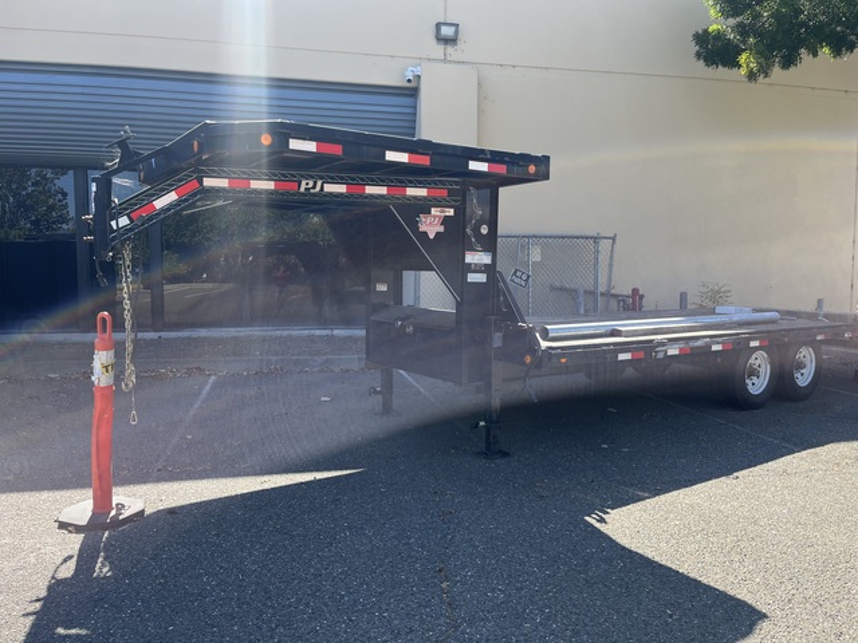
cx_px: 429
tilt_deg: -4.6
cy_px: 322
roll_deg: +0.2
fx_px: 644
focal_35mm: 26
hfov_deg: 67.3
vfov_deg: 53.1
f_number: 1.6
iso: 50
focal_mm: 5.1
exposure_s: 1/878
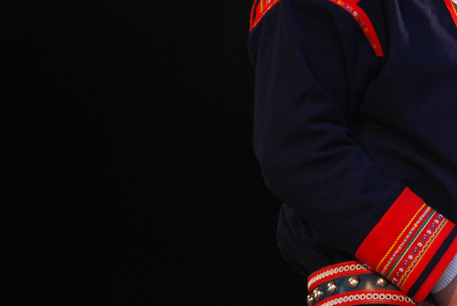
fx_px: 1983
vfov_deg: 8.8
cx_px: 422
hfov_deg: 13.0
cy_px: 3
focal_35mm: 156
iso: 800
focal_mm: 52
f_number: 6.3
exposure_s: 1/160
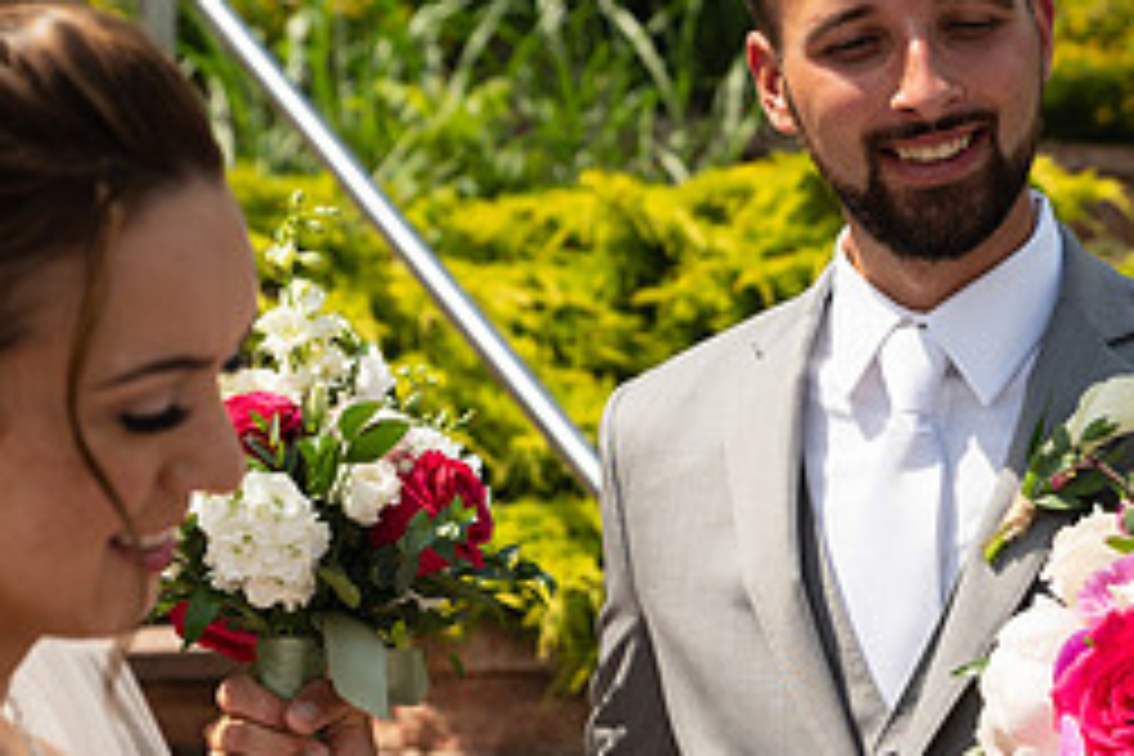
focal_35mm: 108
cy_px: 448
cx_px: 891
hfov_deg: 18.8
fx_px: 3402
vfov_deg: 12.7
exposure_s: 1/1000
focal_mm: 47
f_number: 4
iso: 125
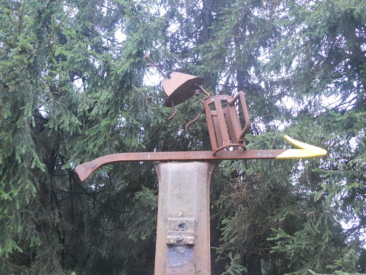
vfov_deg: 44.2
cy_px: 138
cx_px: 183
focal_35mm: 32
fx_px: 338
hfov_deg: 56.8
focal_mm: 5.8
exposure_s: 1/40
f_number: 3.5
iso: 400
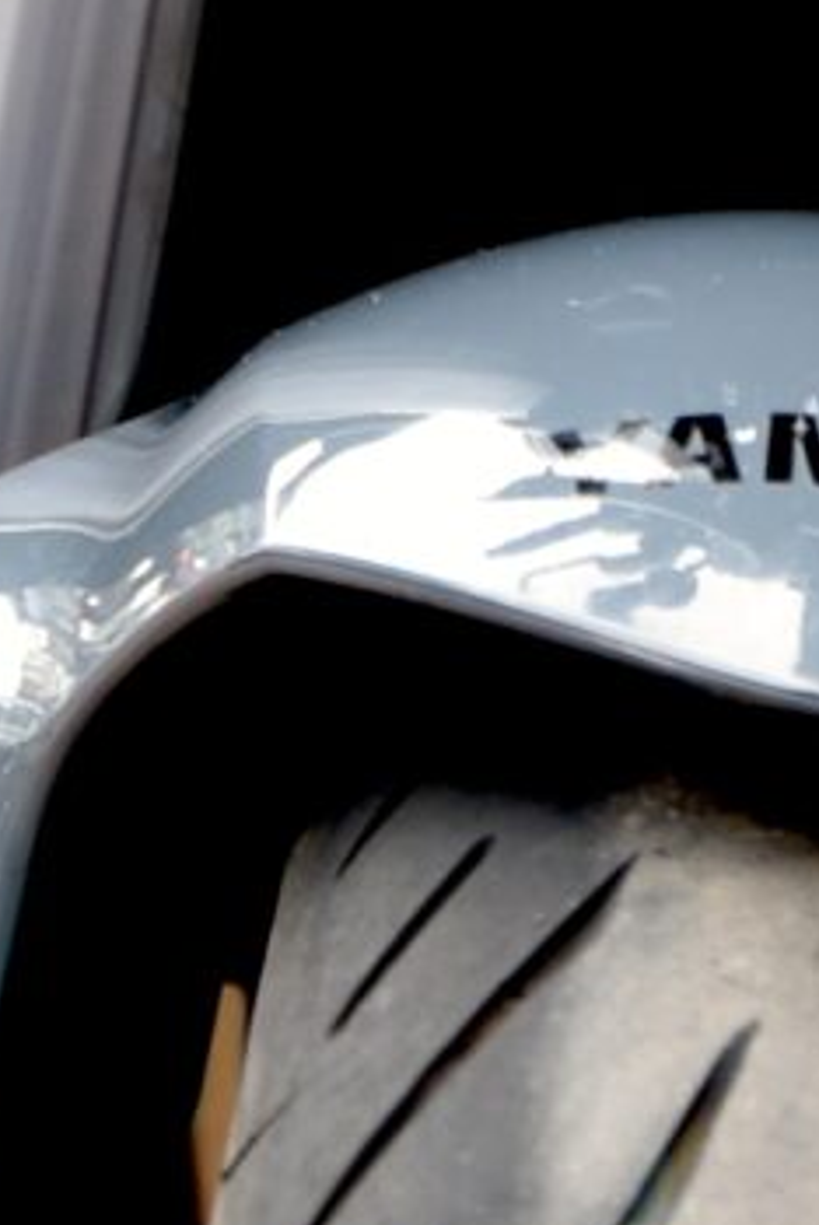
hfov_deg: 3.9
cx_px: 1311
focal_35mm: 351
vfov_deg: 5.8
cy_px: -626
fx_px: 11953
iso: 100
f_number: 3.2
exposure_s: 1/60
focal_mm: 48
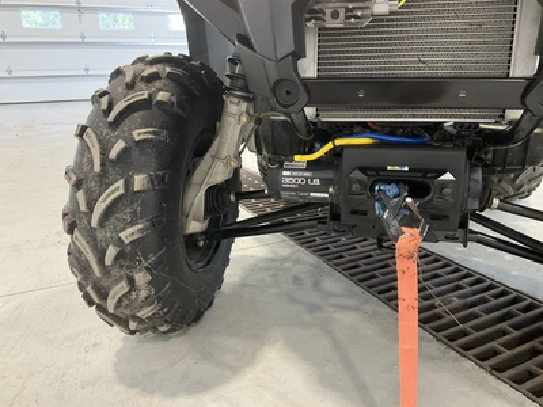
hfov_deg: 61.7
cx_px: 272
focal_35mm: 29
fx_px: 455
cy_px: 204
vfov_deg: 48.2
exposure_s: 1/60
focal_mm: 3
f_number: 1.8
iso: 125
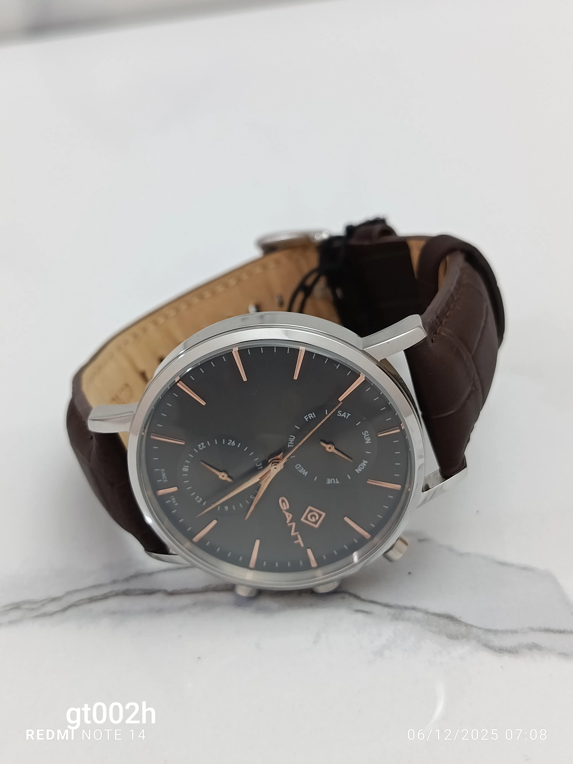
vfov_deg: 39.7
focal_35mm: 48
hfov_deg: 30.3
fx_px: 1059
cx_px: 286
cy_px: 382
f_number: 1.7
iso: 349
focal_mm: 5.24
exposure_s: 1/100
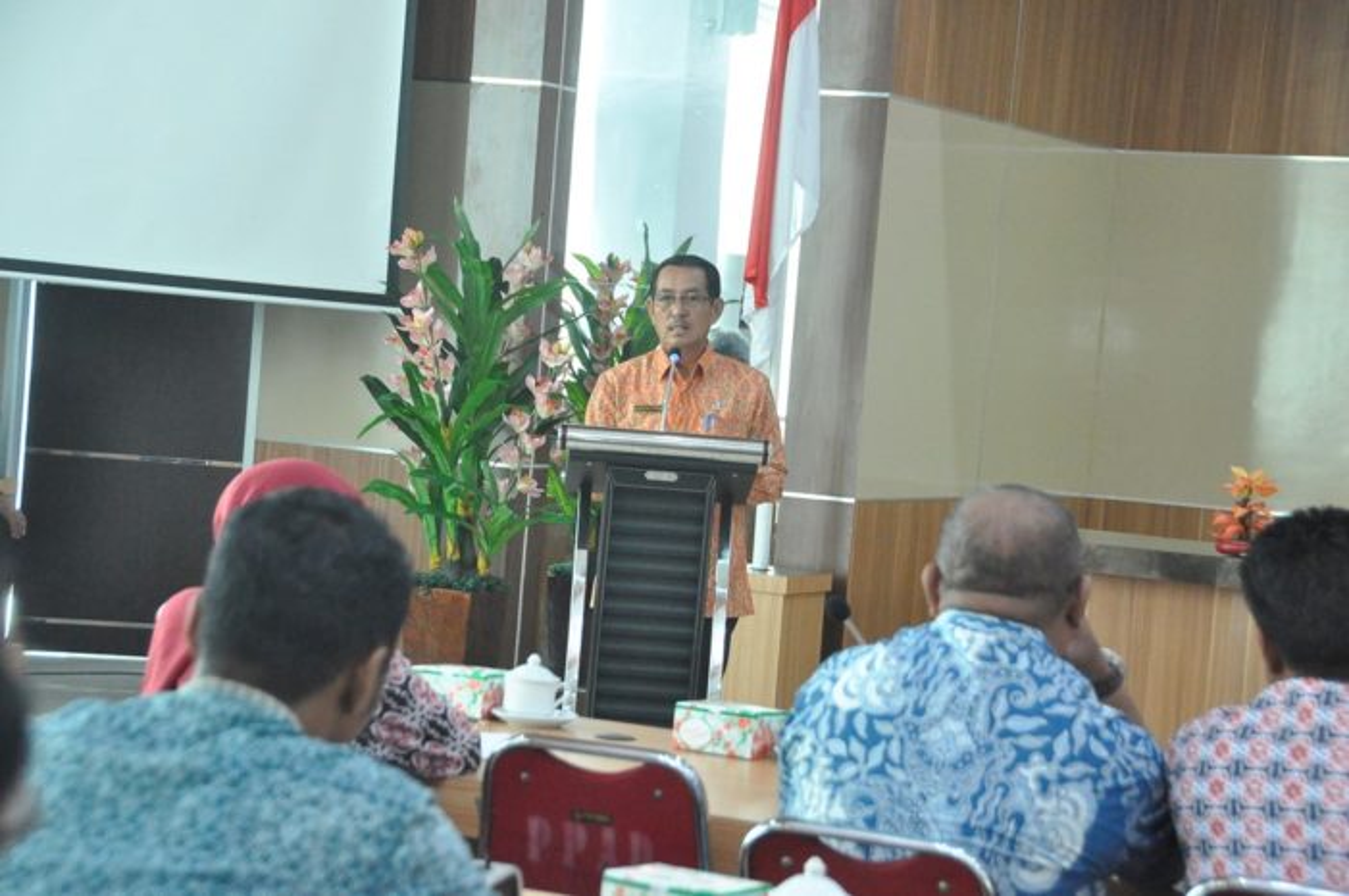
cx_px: 674
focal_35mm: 84
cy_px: 448
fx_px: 3145
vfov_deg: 16.2
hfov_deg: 24.2
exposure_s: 1/60
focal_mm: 56
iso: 3200
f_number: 6.3
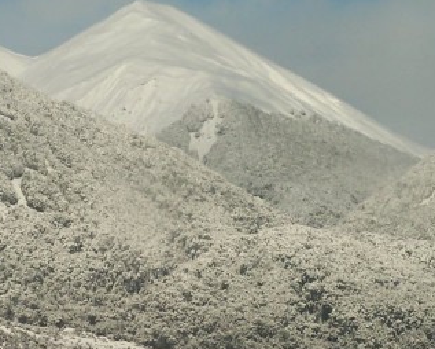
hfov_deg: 6.1
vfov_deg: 4.9
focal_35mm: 315
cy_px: 159
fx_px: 4058
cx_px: 203
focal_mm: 21.2
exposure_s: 1/500
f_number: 4.5
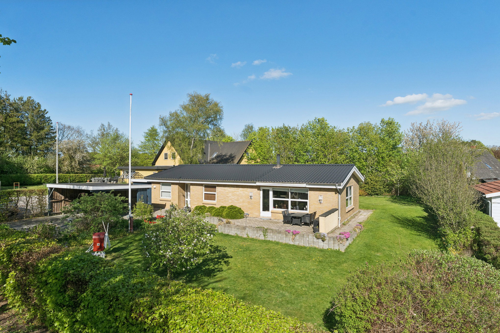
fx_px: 275
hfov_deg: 84.6
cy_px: 166
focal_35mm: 20
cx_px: 250
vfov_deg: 62.4
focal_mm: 19.8
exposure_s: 1/3200
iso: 800
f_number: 7.1
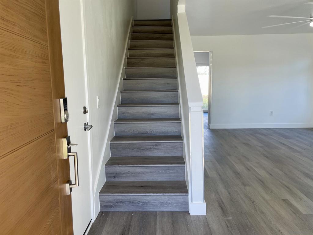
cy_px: 118
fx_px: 235
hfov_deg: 67.3
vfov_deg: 53.1
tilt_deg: -7.8
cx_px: 156
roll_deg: +0.9
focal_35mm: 26
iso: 32
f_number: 1.6
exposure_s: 1/121
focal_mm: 4.2
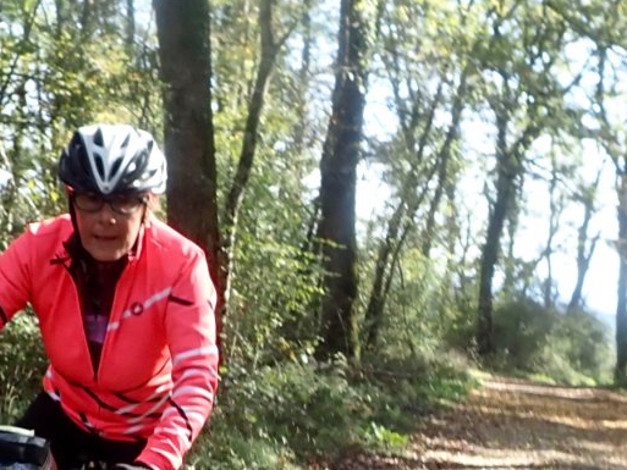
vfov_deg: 18.7
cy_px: 375
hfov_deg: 25.0
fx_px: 1413
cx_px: 348
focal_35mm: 78
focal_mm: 4.5
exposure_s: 1/160
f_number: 2.8
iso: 100
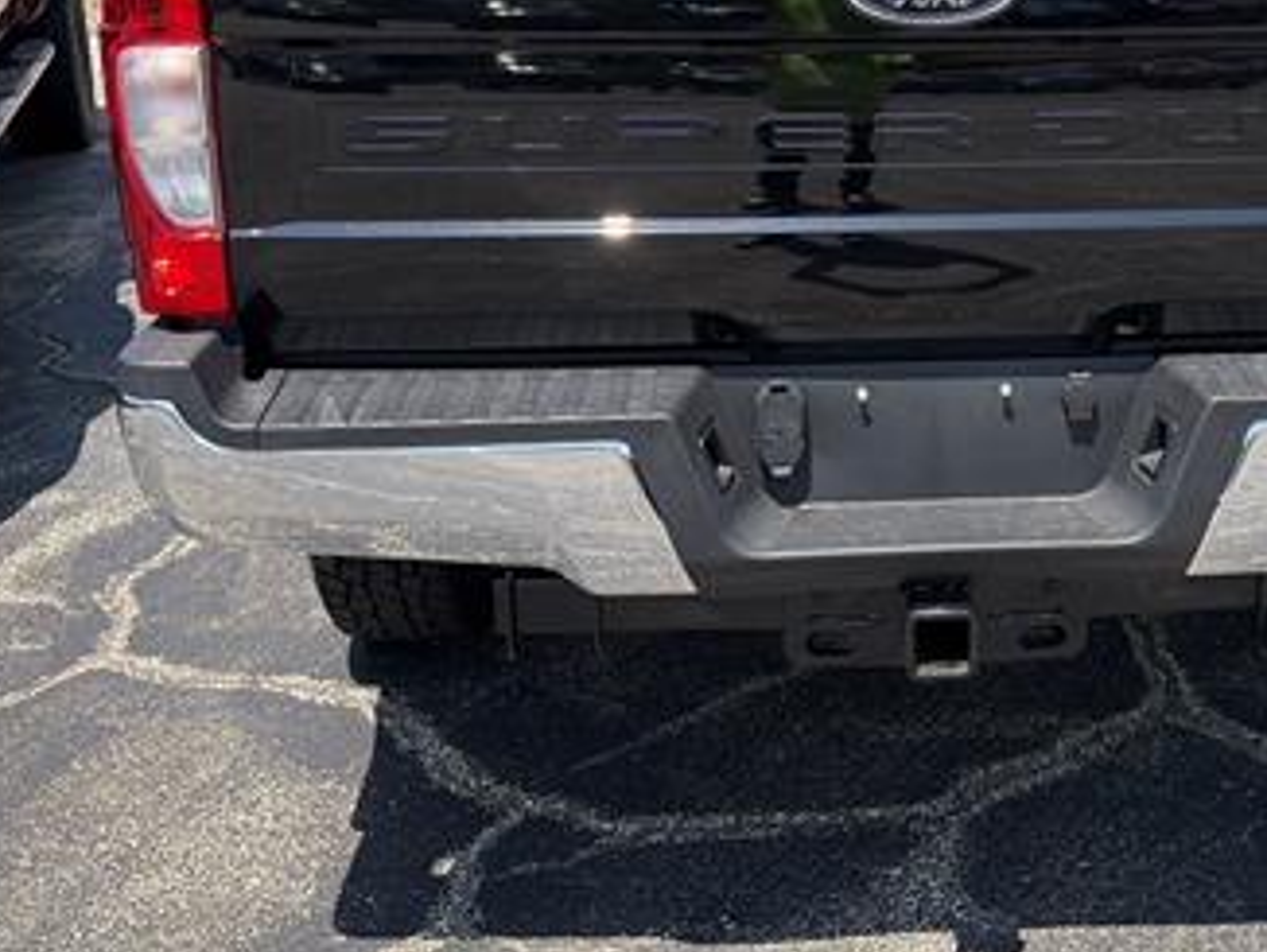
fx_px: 1868
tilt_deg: -13.7
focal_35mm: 51
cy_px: 179
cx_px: 968
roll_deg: +0.3
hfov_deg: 36.5
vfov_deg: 28.0
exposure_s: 1/2208
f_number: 1.6
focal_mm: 5.96
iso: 50
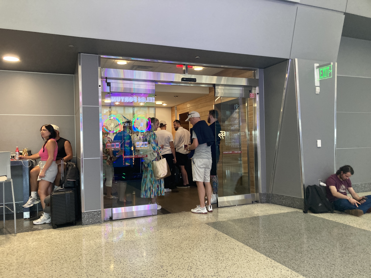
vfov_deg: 49.7
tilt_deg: +0.1
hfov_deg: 63.4
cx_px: 186
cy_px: 139
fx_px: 300
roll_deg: +0.7
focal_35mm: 28
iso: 250
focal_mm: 3.99
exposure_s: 1/60
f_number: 1.8
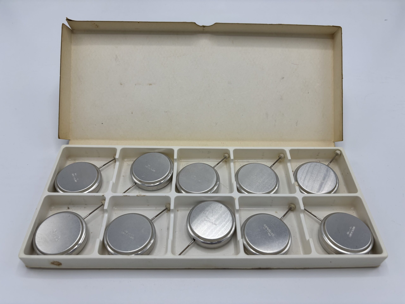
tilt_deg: -47.1
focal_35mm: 26
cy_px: 152
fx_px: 304
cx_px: 202
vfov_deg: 53.1
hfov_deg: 67.3
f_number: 1.6
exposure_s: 1/1949
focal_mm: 5.96
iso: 50
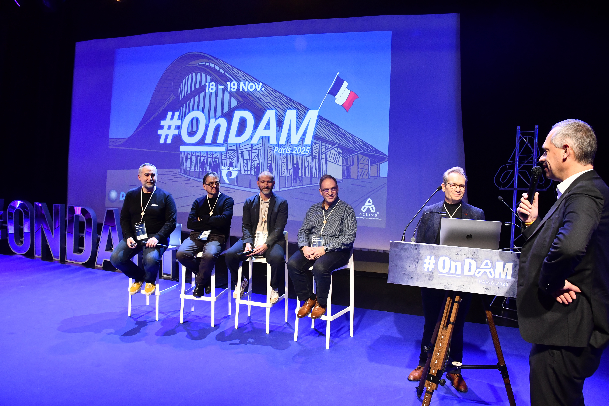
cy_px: 203
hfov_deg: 73.7
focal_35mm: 24
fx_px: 406
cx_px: 304
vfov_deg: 53.1
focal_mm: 16
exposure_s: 1/80
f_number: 5.6
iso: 1600
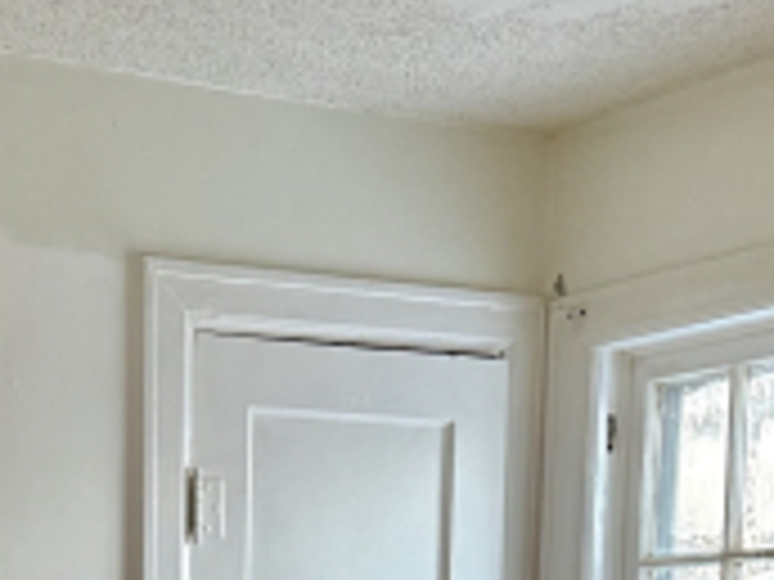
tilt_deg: -6.3
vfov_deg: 14.4
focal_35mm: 93
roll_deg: -1.2
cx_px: 160
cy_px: 962
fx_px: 2079
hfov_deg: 20.8
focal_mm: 6.76
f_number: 1.78
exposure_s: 1/60
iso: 400
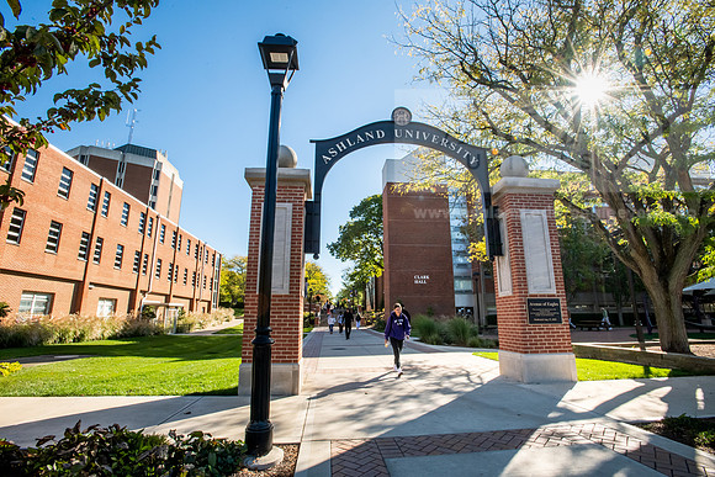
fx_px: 338
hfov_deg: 93.3
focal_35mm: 17
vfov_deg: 70.5
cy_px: 238
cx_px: 358
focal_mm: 17
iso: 1000
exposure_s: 1/125
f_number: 22
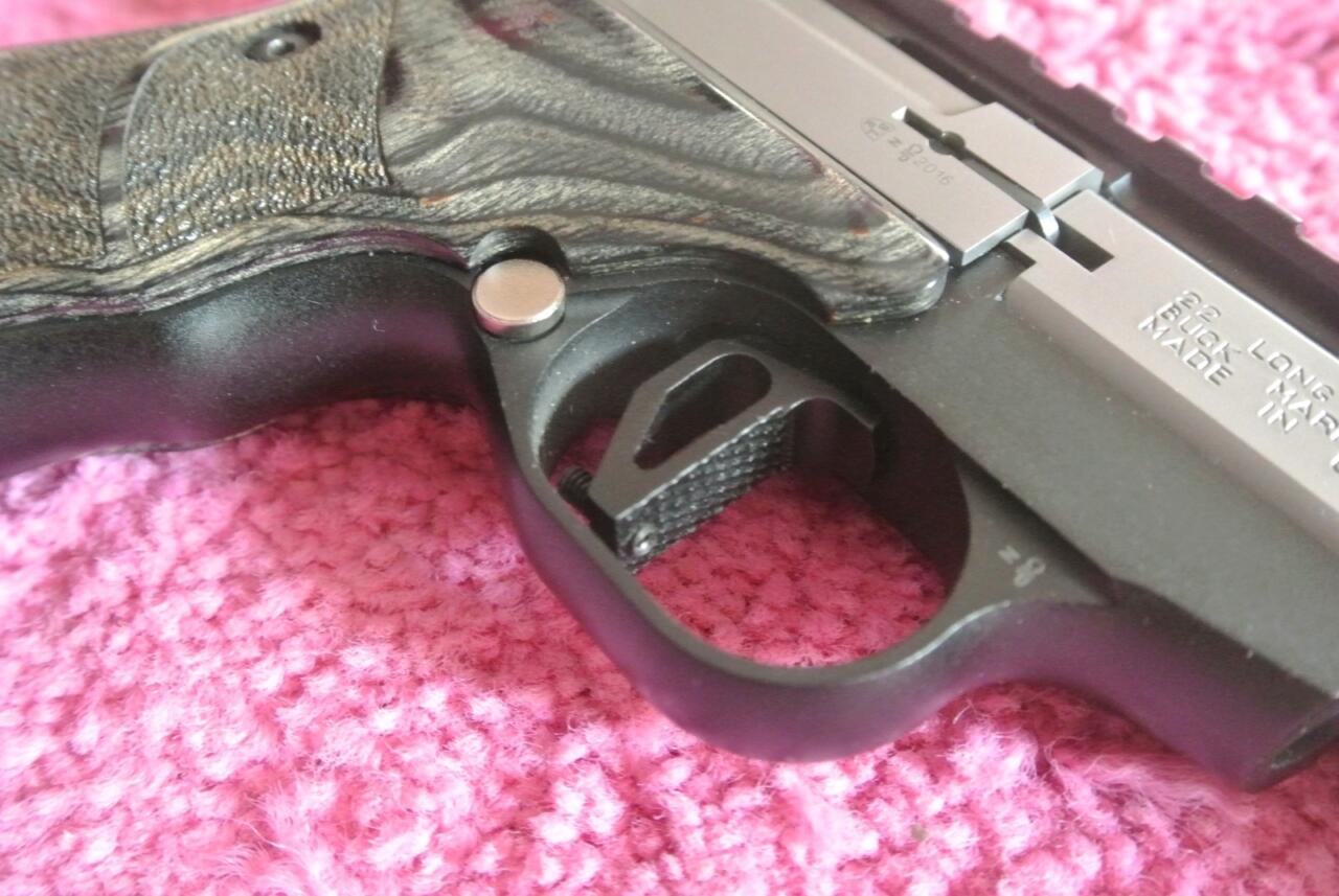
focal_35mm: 37
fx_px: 1378
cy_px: 448
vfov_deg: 36.0
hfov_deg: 51.8
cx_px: 670
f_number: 4
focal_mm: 14
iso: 3200
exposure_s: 1/20
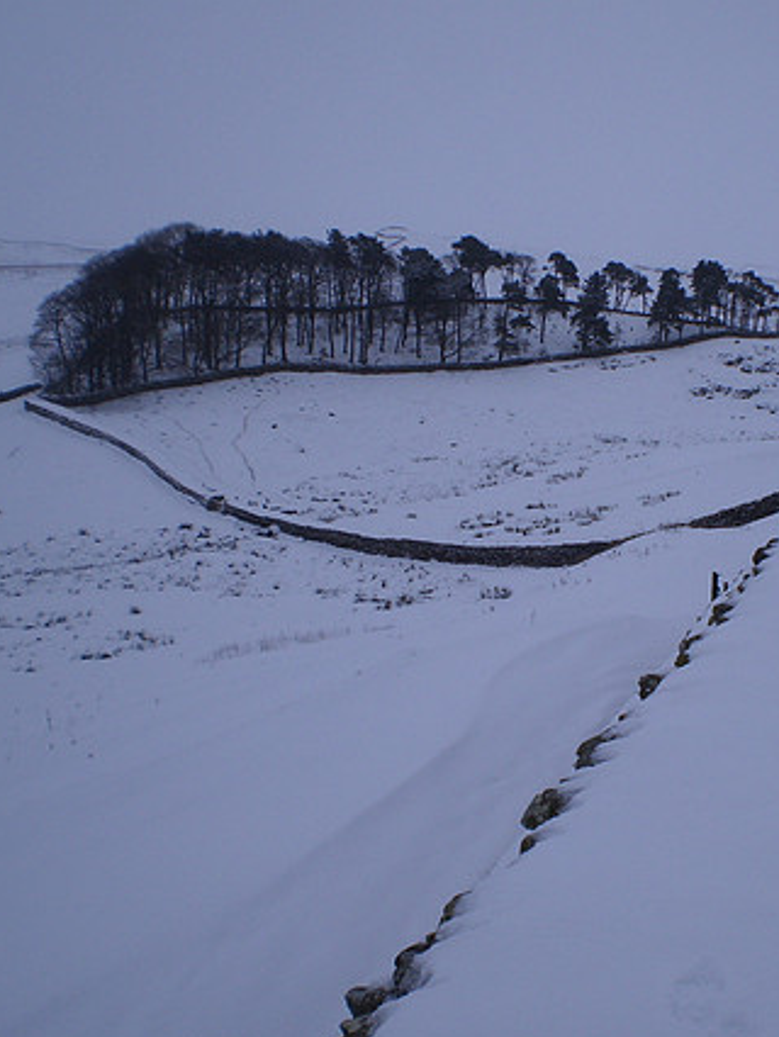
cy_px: 527
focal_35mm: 49
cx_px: 596
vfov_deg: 38.9
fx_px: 1469
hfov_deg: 29.2
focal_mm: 6.3
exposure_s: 1/500
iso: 64
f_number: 4.6
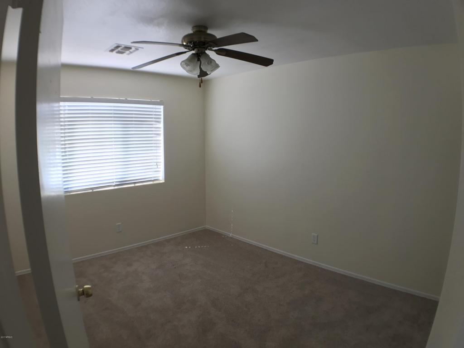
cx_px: 232
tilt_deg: -5.8
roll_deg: +0.2
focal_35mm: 28
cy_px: 174
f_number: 1.8
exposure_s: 1/40
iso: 20
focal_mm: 3.99
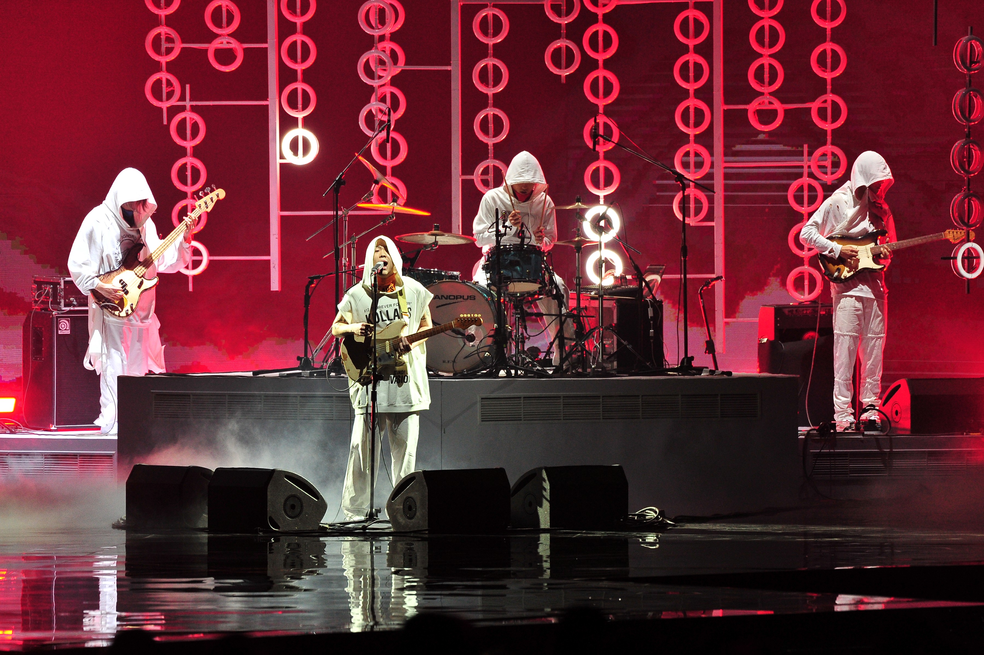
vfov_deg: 3.7
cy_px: 328
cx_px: 492
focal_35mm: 370
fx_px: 10106
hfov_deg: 5.6
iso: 3200
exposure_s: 1/320
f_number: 5.6
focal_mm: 370
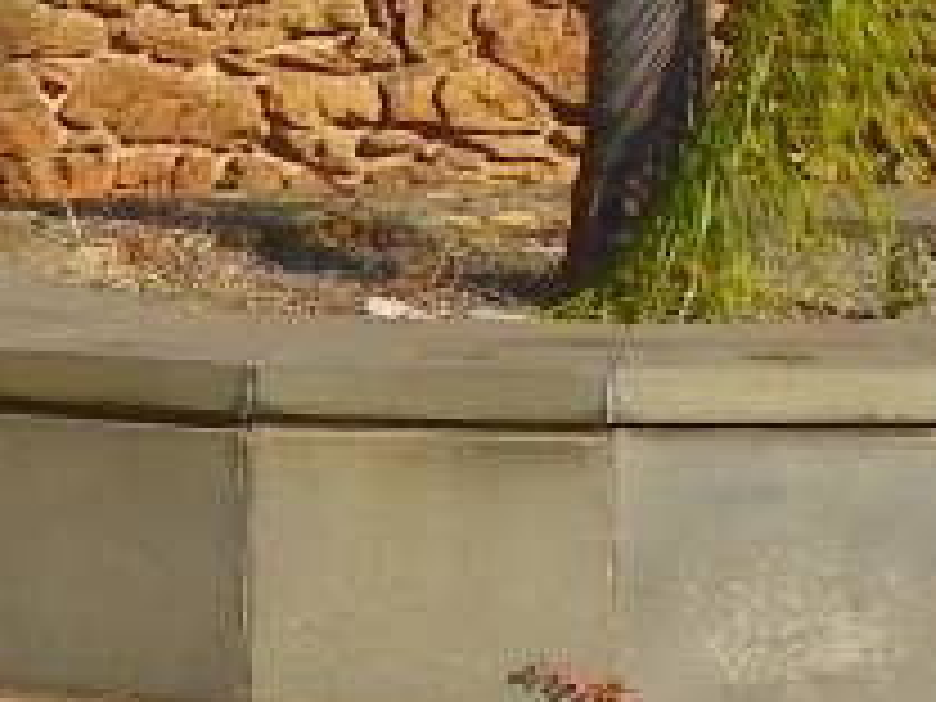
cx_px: -400
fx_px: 6246
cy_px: 9
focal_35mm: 231
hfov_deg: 8.4
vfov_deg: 6.4
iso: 64
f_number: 4.5
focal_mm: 7.1
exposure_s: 1/320
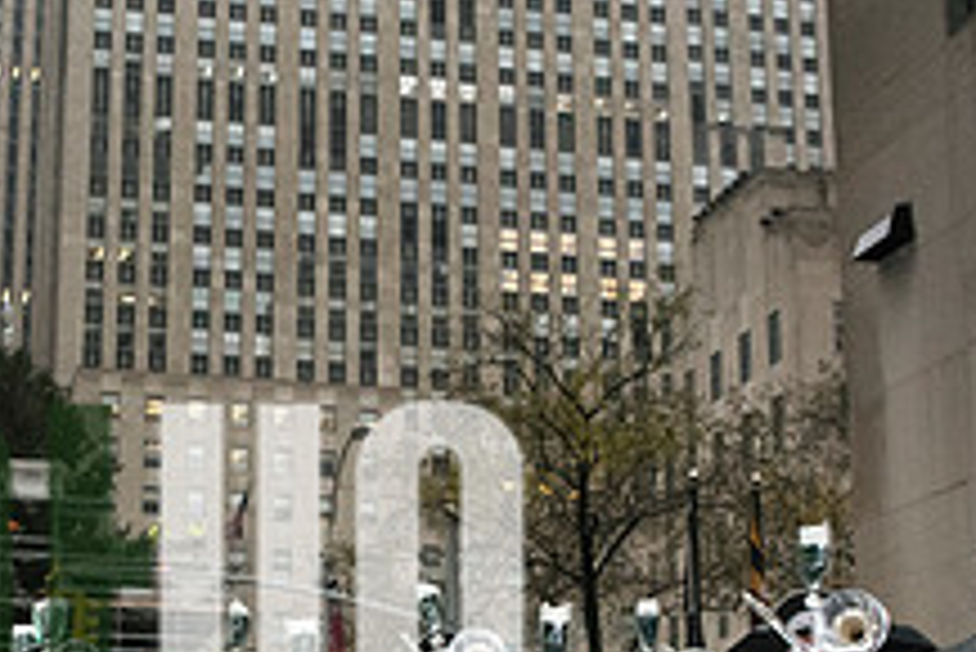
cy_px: 614
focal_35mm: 64
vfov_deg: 20.7
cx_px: 184
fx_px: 1736
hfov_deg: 30.6
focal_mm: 24
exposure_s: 1/4000
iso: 10000
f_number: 2.8
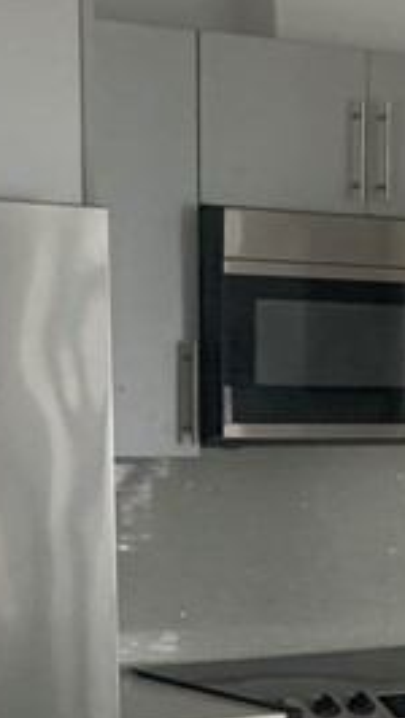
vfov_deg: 18.8
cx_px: 397
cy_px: 815
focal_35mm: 109
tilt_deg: -13.3
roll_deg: -0.3
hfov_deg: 11.0
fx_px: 2077
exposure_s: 1/60
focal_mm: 4.25
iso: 250
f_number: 1.8
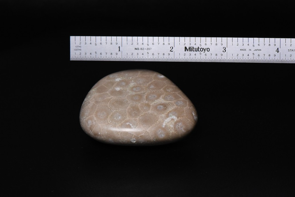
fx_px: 1008
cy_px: 115
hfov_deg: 16.6
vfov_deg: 11.2
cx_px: 126
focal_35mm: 123
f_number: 14
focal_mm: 105
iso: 5000
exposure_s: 1/60
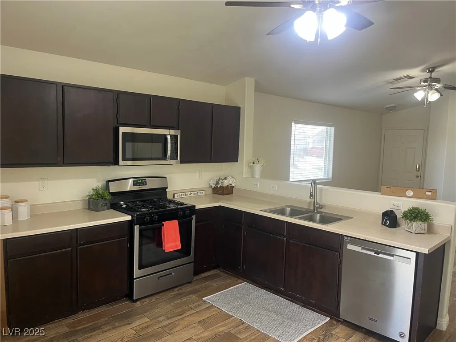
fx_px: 343
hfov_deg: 67.3
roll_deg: -2.4
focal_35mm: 26
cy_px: 171
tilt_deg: -5.6
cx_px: 228
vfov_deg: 53.1
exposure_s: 1/60
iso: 125
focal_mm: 5.1
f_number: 1.6
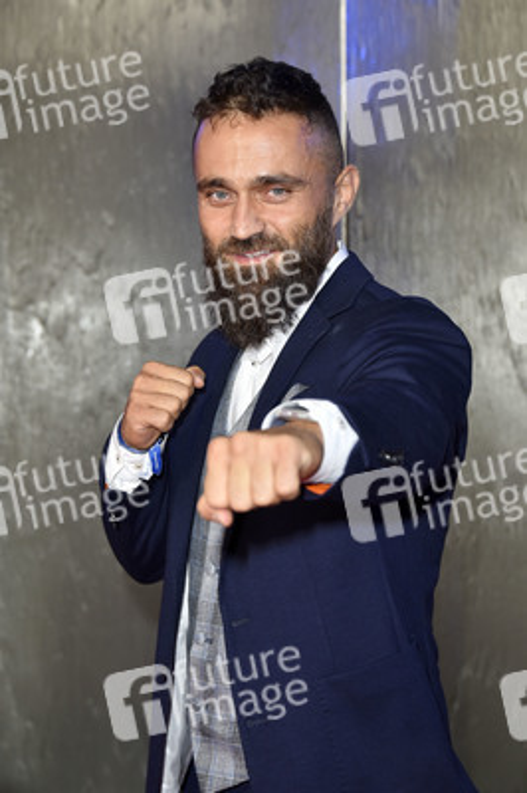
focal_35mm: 85
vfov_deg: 23.9
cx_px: 264
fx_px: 1870
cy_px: 396
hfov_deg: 16.0
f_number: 5.6
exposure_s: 1/125
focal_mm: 85
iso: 800
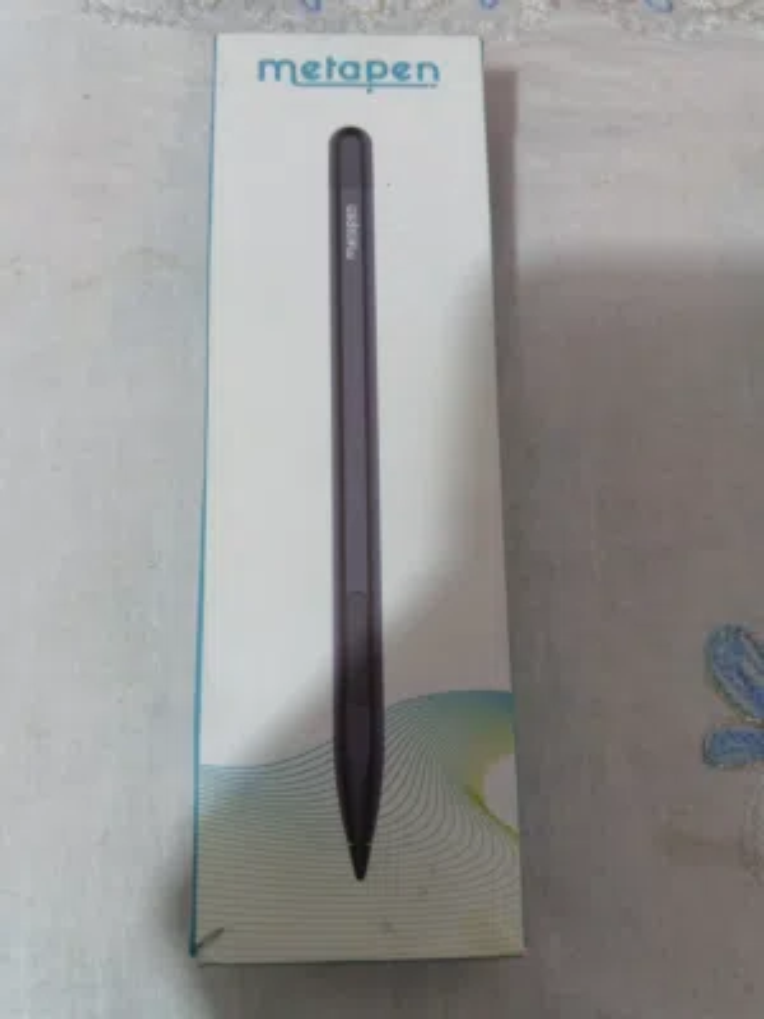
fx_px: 677
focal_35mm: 23
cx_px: 382
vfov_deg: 73.9
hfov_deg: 58.9
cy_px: 510
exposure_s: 1/50
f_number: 1.6
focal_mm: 4.11
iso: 637
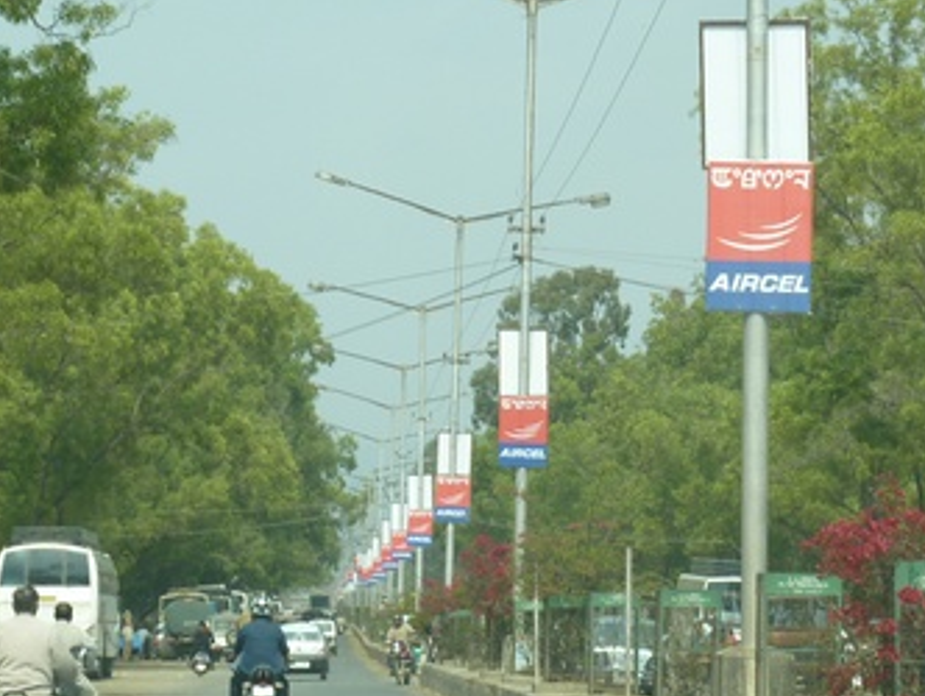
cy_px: 295
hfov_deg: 11.2
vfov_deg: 8.5
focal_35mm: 176
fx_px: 4710
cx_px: 440
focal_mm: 14.7
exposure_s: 1/400
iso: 80
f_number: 4.3
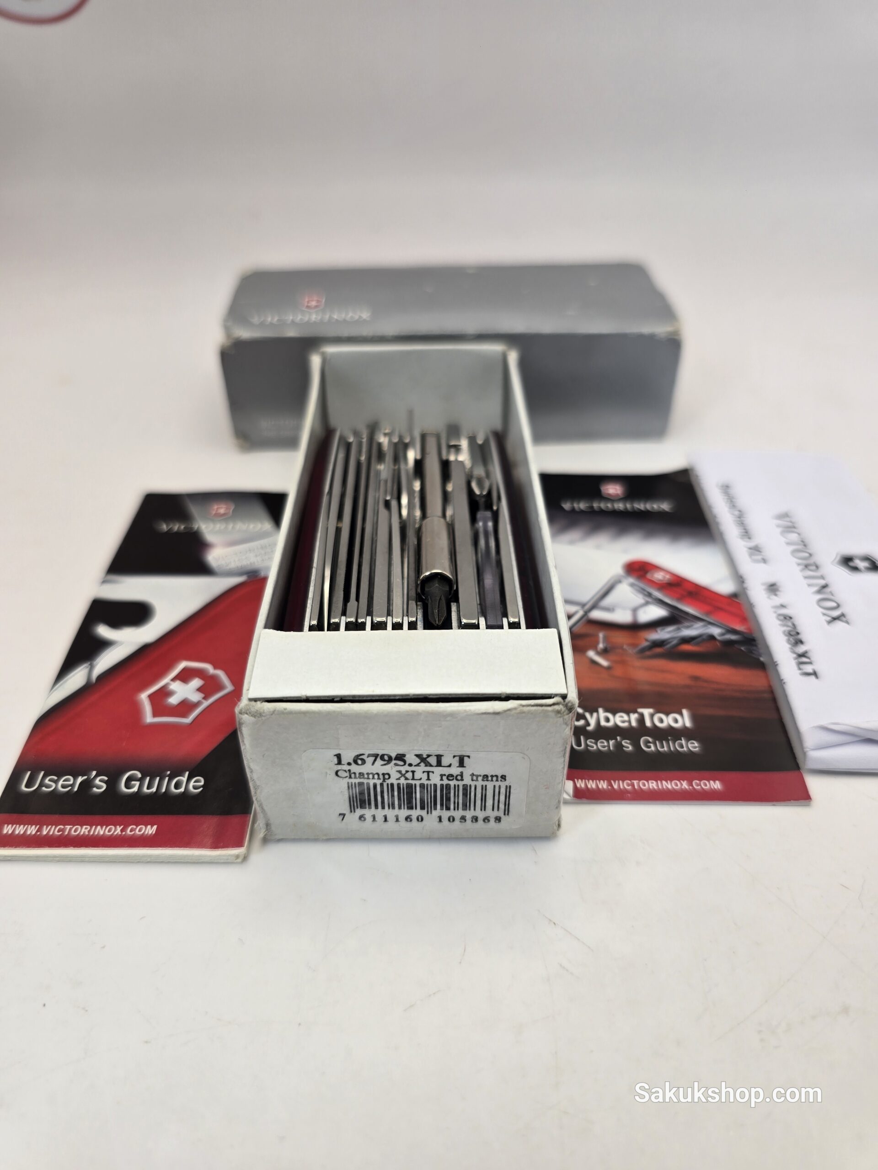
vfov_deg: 73.9
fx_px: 778
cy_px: 585
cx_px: 439
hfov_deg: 58.9
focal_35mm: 23
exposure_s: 1/118
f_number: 1.7
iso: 16
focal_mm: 6.3
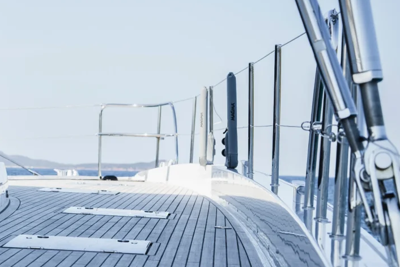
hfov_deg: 14.5
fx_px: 1511
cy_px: 103
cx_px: -93
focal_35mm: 136
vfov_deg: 10.1
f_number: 4.5
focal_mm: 50
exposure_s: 1/640
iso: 250
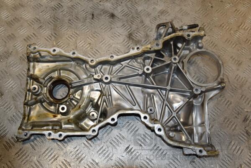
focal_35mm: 32
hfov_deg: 59.5
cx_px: 126
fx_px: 220
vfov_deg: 41.7
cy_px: 84
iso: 800
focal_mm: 21
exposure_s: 1/200
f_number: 11
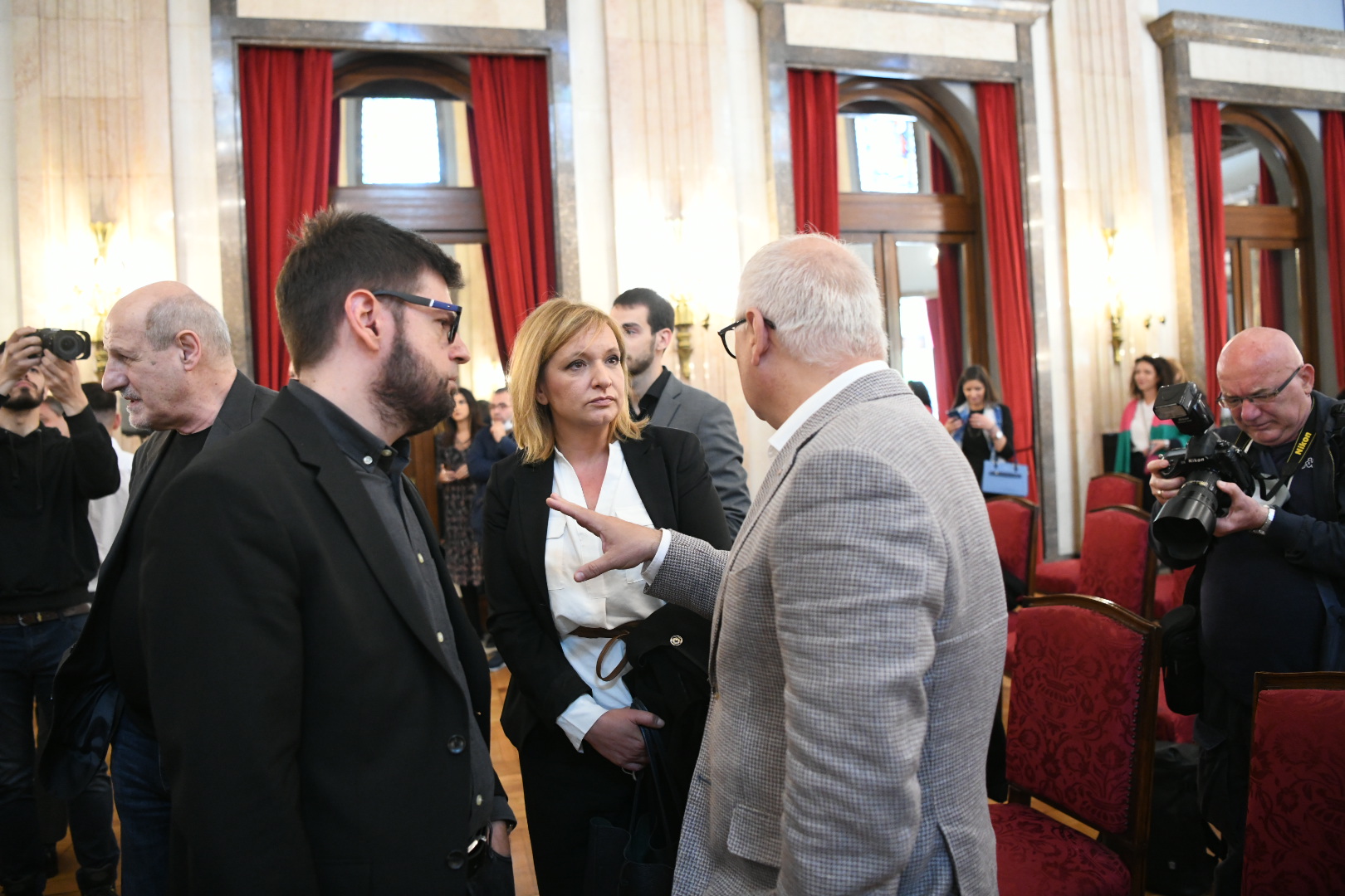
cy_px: 448
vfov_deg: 53.1
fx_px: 897
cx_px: 672
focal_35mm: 24
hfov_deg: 73.7
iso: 4000
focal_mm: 24
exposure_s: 1/125
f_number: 2.8
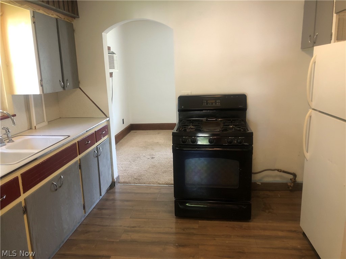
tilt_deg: -12.8
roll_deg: +1.2
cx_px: 173
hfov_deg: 63.4
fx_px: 280
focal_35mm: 28
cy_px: 130
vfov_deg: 49.7
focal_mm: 3.99
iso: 40
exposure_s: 1/15
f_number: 1.8
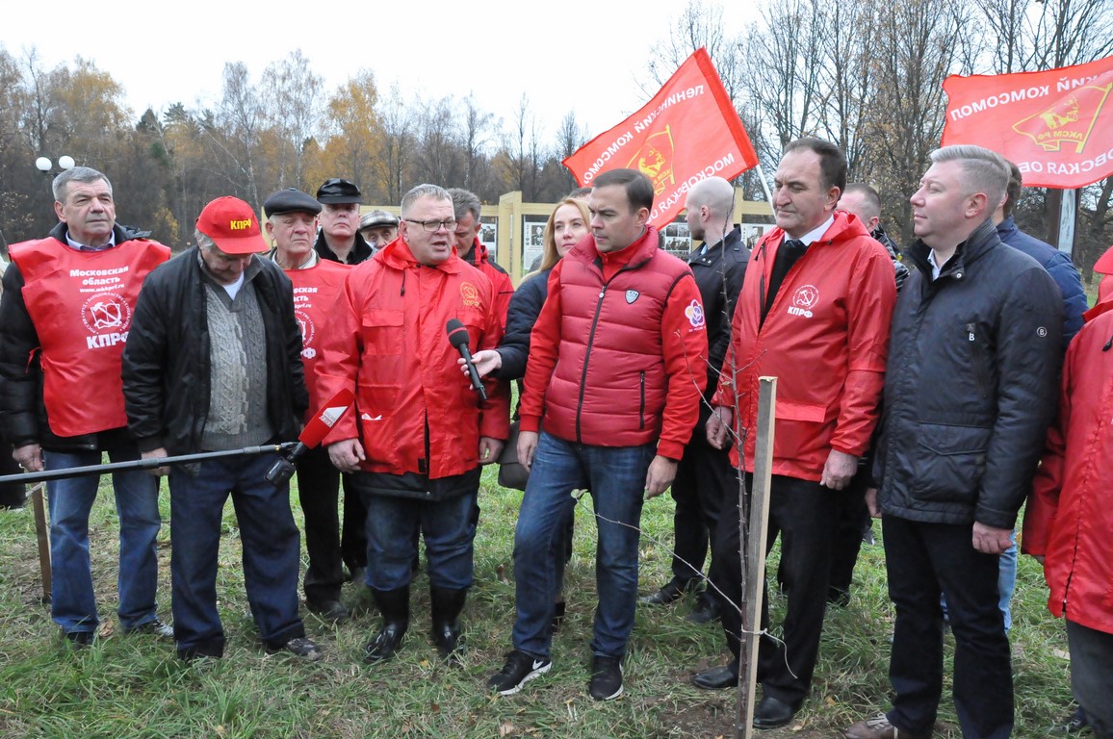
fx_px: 1019
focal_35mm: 33
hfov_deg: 57.3
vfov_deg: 39.9
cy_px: 370
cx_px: 556
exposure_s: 1/500
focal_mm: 22
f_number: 11
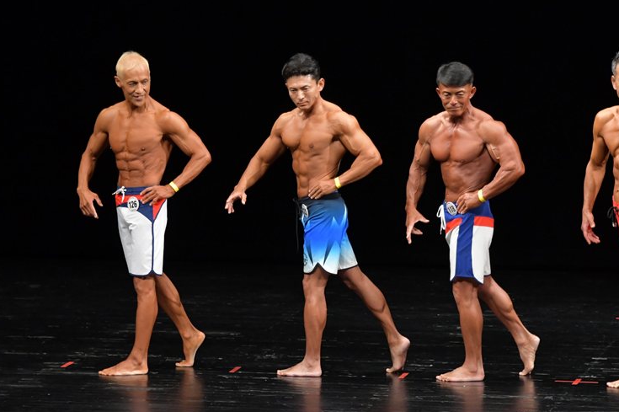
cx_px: 317
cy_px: 215
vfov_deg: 5.1
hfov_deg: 7.7
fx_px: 4622
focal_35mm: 269
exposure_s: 1/400
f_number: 5.6
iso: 3200
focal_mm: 170
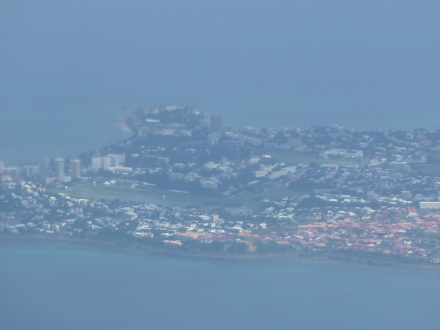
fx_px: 5072
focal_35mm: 399
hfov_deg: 5.0
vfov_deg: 3.7
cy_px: 165
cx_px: 220
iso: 160
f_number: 4.9
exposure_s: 1/800
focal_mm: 49.2
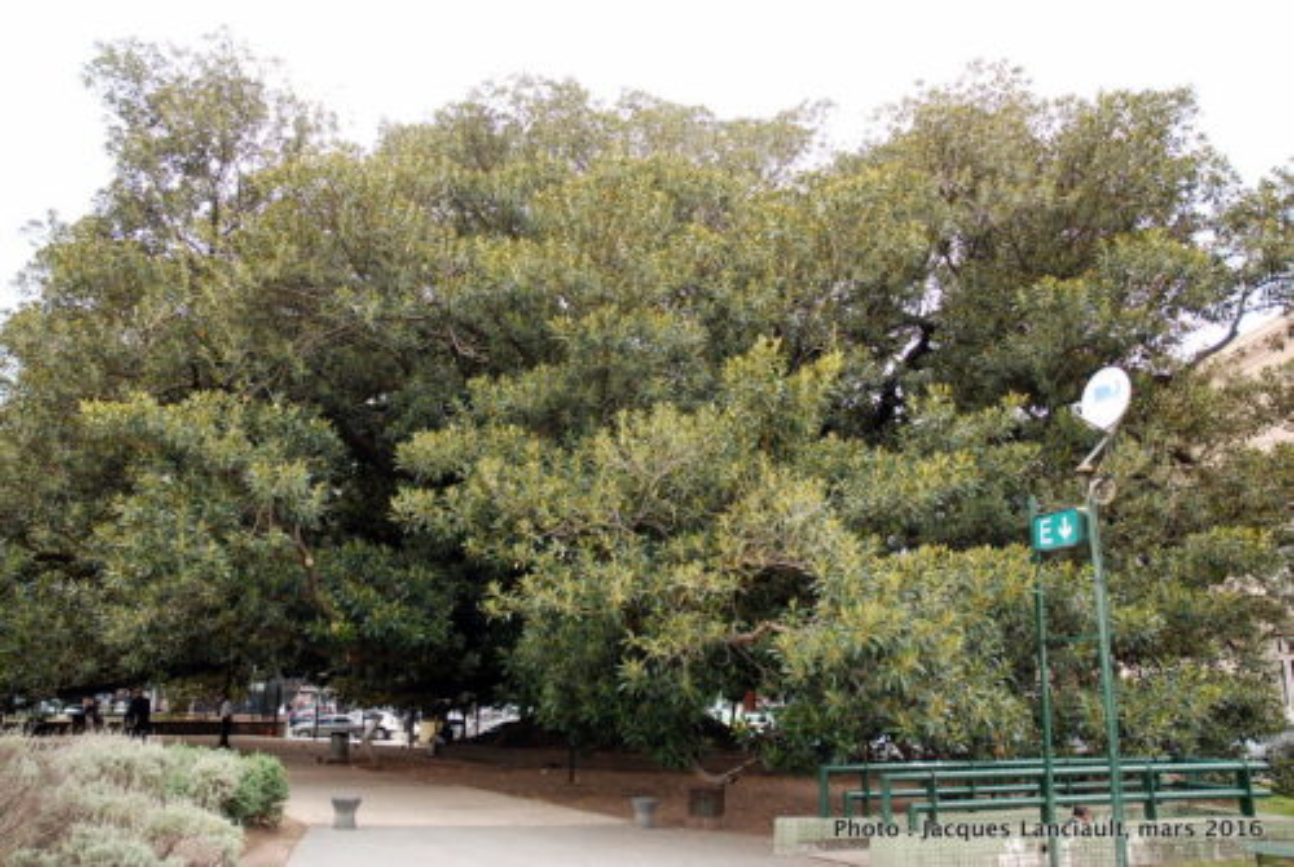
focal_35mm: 27
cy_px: 434
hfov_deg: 67.3
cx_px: 647
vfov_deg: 48.1
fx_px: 972
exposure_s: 1/100
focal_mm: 18
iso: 100
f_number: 5
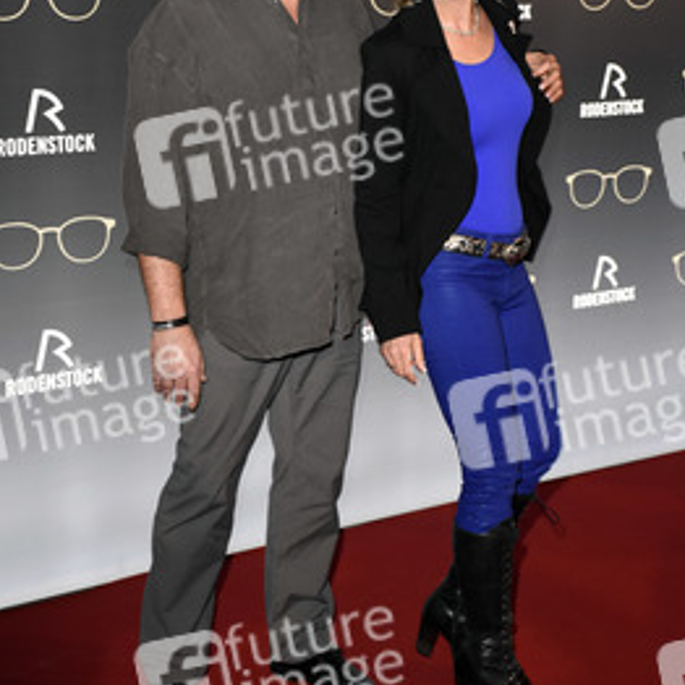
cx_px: 345
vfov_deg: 26.1
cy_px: 277
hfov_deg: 26.1
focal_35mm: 66
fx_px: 1478
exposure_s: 1/60
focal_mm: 34
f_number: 6.3
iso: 1600
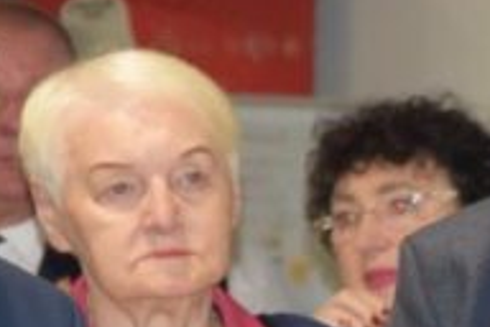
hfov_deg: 4.3
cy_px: 296
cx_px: 845
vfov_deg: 2.9
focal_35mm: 480
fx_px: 6533
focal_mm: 80
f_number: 5.3
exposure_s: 1/60
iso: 2500
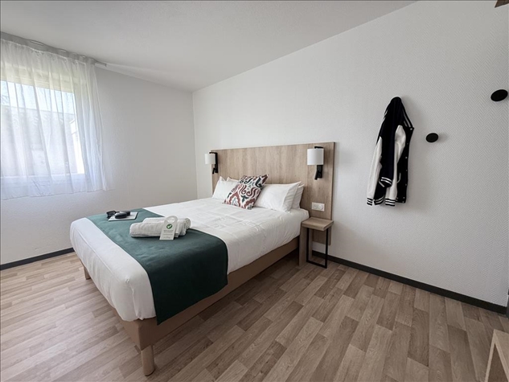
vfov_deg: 85.7
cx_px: 254
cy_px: 191
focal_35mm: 14
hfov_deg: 102.1
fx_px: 206
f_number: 2.2
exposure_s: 1/99
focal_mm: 2.22
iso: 160
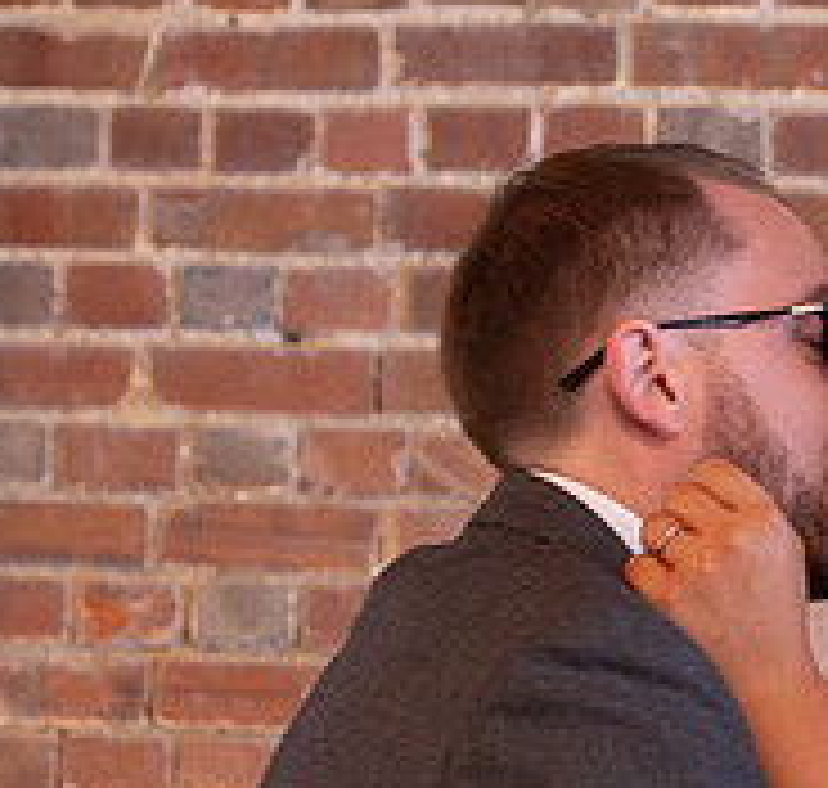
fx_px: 4252
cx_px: 1070
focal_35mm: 161
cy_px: 563
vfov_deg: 10.6
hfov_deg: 10.9
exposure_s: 1/100
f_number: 2.5
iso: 500
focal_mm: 35
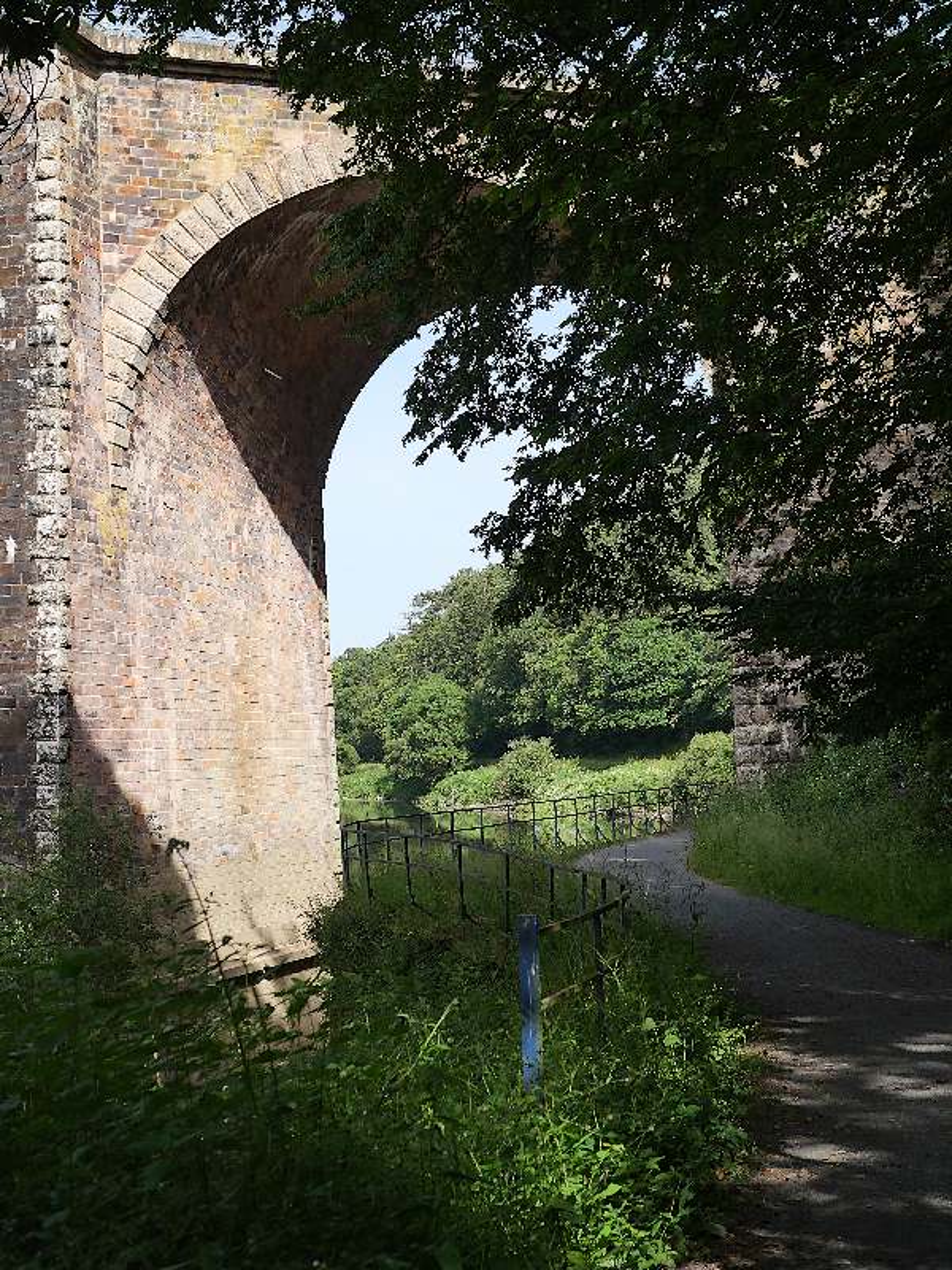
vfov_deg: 38.2
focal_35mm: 50
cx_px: 476
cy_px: 635
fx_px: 1833
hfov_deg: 29.1
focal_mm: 25
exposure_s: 1/800
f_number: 4
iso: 200
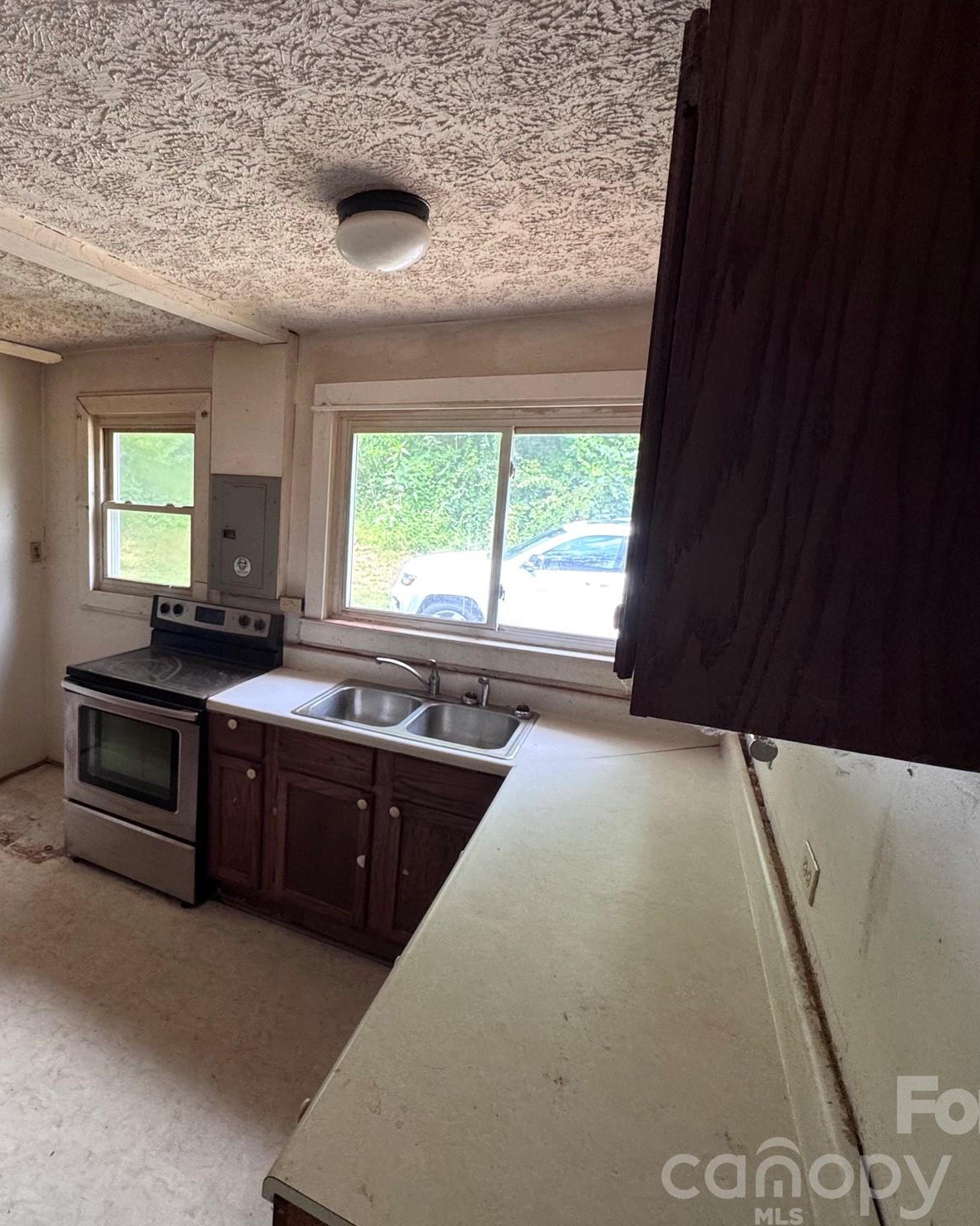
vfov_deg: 83.3
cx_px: 310
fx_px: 689
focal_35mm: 19
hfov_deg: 68.4
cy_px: 600
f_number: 2.2
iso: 250
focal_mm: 2.22
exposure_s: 1/99
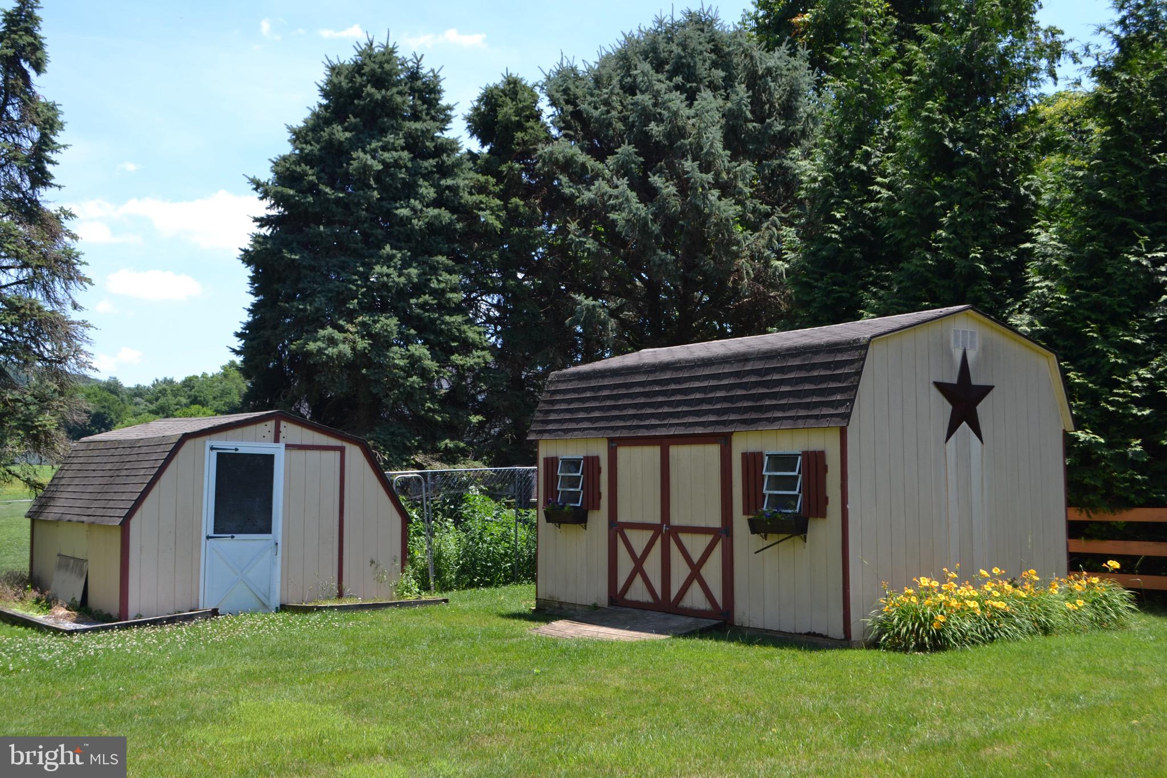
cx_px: 584
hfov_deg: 53.1
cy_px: 389
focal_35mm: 36
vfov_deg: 36.9
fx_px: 1167
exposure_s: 1/160
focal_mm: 24
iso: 100
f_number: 6.3
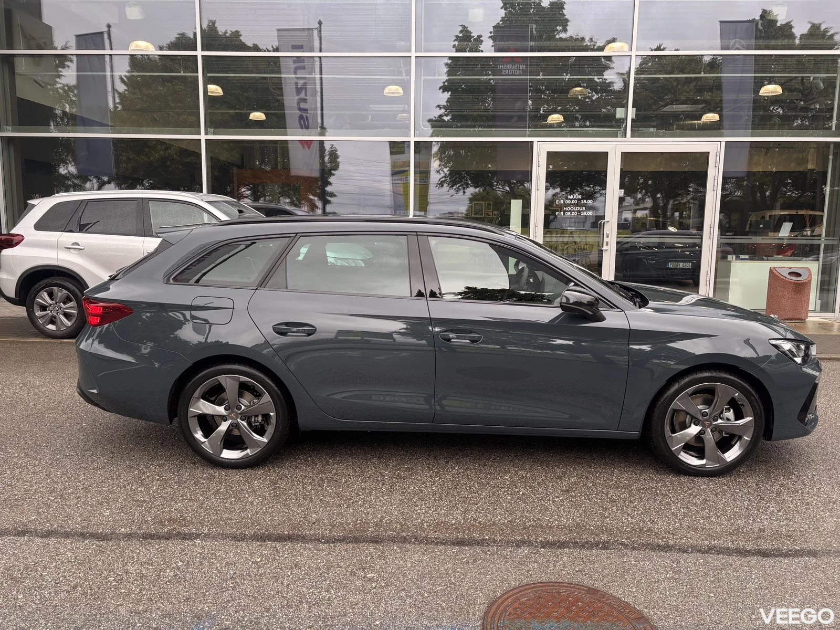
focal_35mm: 26
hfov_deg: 67.3
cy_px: 315
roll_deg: -1.2
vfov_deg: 53.1
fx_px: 631
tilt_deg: -8.1
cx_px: 420
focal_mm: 5.96
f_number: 1.6
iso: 50
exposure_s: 1/416
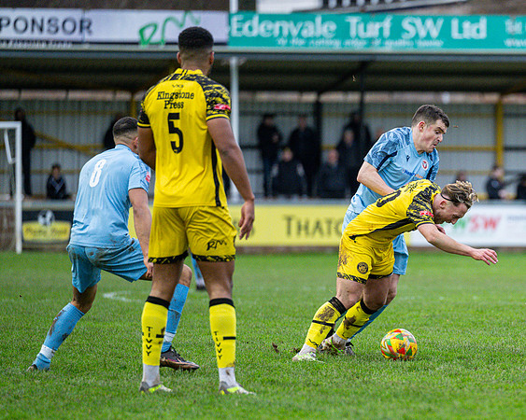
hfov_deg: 5.5
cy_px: 243
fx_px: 5474
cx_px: 451
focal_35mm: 352
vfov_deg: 4.4
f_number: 2.8
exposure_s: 1/1600
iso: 2000
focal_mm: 200
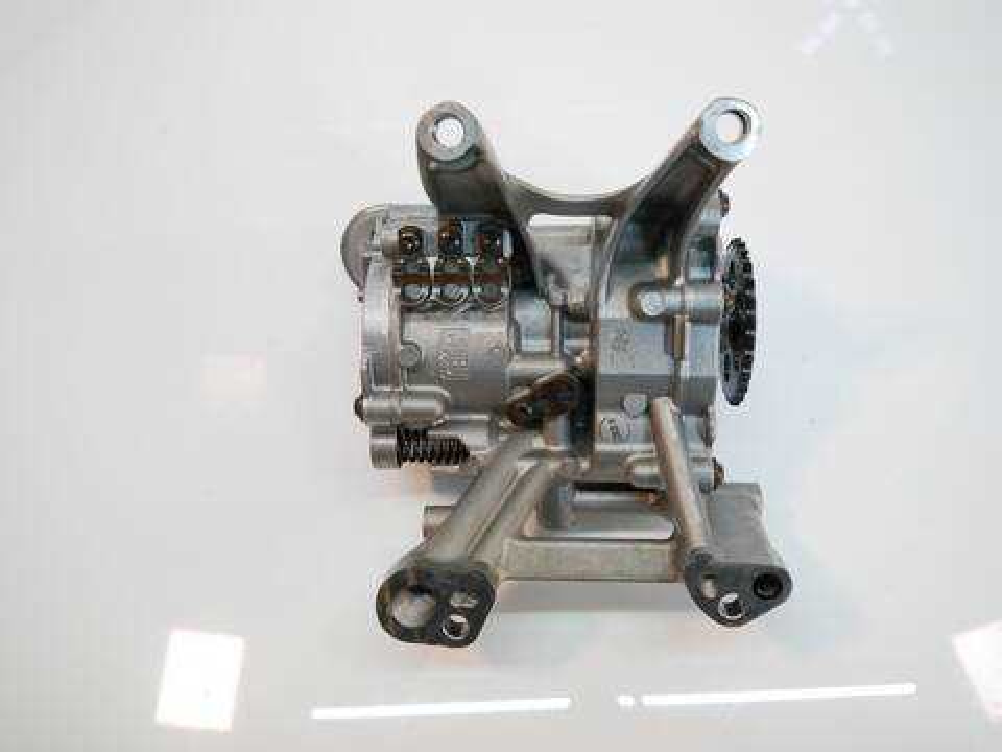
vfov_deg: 46.8
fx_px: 868
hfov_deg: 60.0
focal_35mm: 30
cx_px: 501
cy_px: 376
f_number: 3.5
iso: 320
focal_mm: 15
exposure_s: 1/125
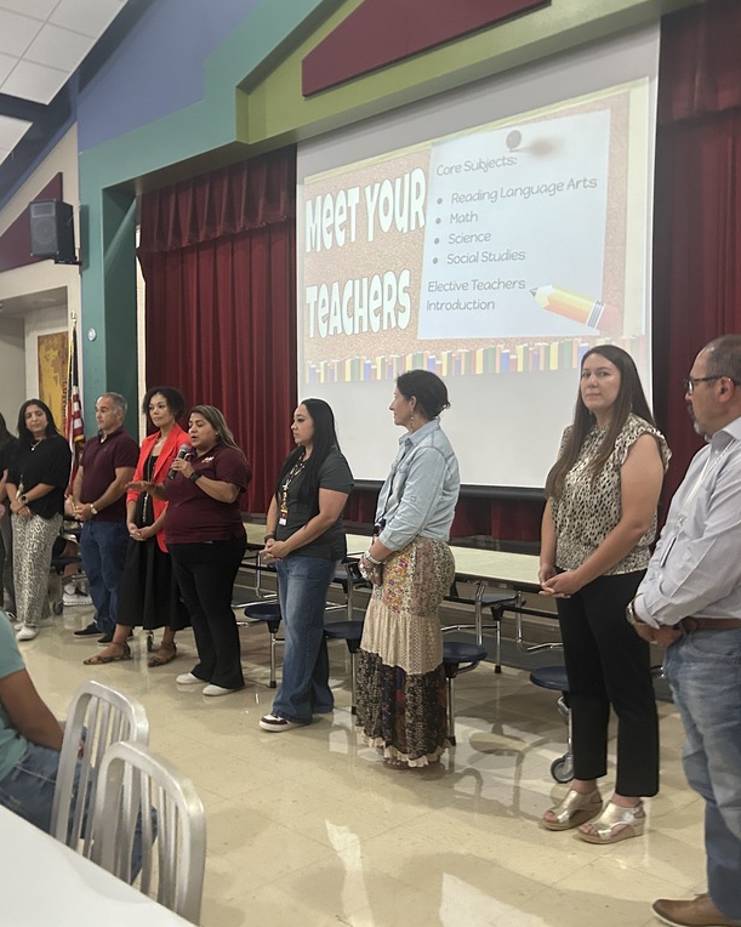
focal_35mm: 34
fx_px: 932
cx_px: 298
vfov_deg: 52.9
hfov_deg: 43.1
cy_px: 464
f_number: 1.5
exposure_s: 1/60
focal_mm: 5.7
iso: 400
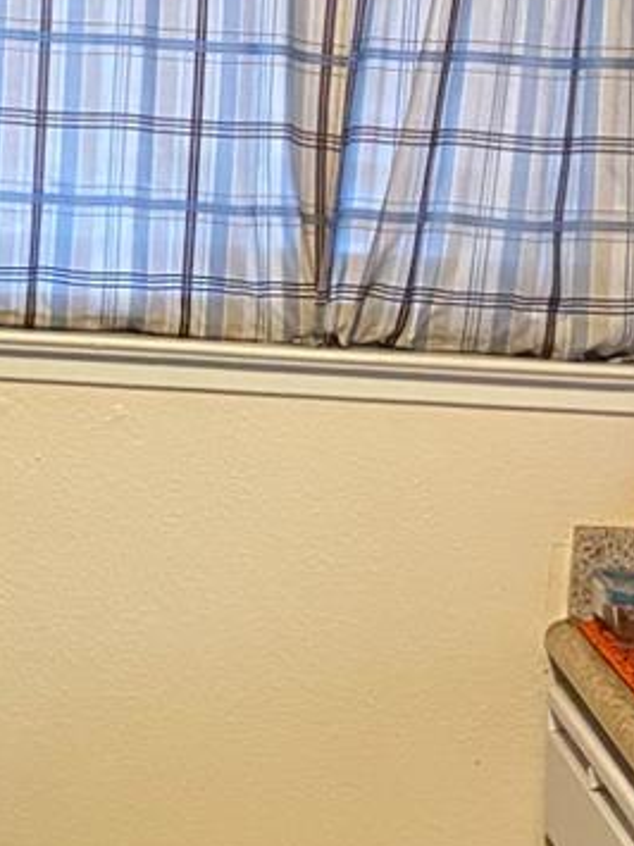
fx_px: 2688
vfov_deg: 17.9
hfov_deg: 13.3
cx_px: -18
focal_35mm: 110
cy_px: 491
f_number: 1.8
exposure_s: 1/60
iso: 320
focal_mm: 4.25
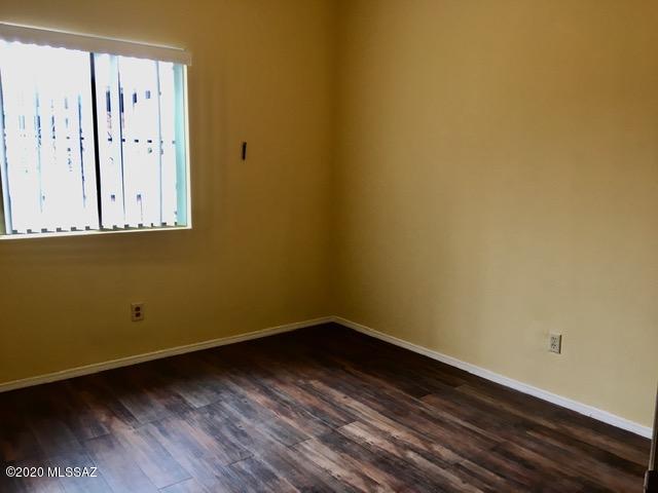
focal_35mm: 29
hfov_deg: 61.7
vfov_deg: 48.2
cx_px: 329
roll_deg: -0.9
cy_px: 246
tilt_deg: -8.8
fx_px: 551
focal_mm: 4.15
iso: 50
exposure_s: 1/30
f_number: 2.2
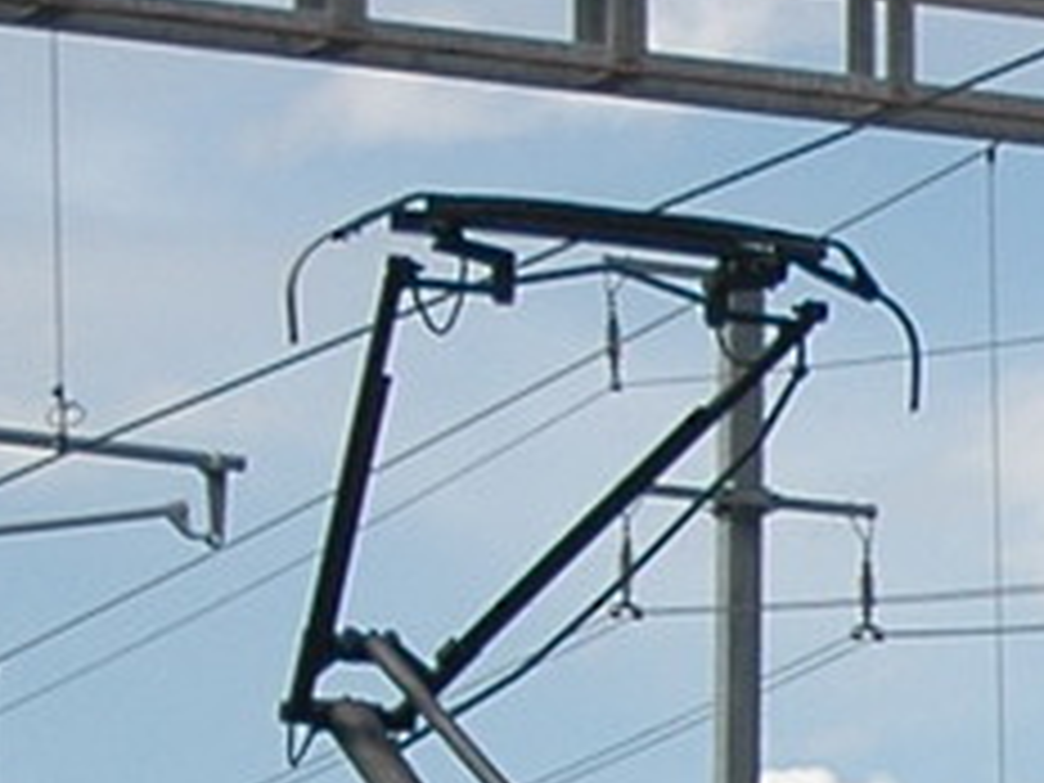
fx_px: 10434
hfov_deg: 5.4
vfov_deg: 4.2
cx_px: 2902
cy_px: 2009
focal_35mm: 346
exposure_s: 1/1600
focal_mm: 29
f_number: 4
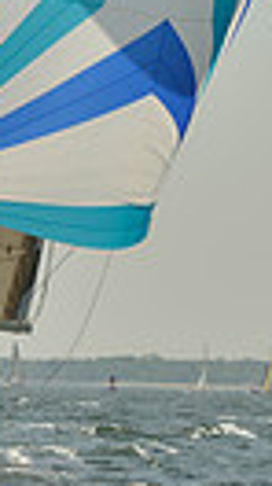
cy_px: -162
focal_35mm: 414
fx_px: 5322
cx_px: 134
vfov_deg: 5.2
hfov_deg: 2.9
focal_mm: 90
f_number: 8
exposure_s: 1/1250
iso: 200
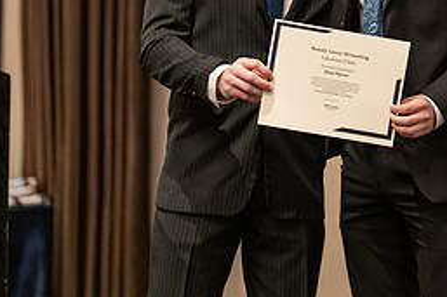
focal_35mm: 113
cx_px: 339
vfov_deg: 11.9
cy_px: -29
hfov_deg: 18.0
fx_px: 1402
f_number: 1.2
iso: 2000
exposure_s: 1/320
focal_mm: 50
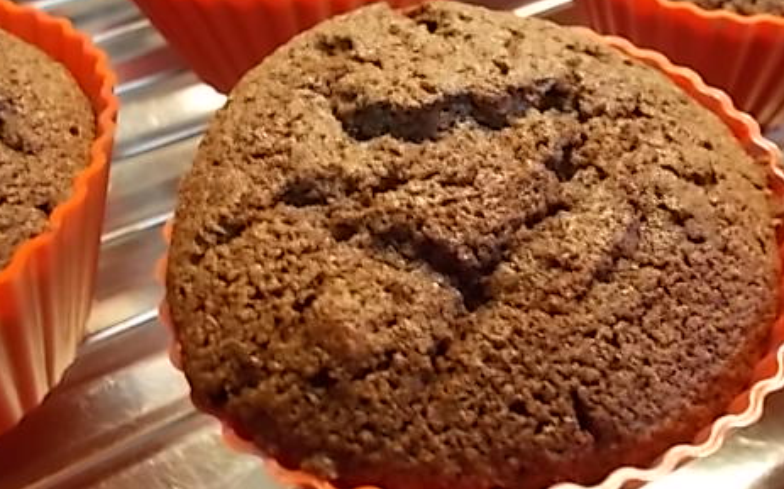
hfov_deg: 44.9
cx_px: 491
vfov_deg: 29.0
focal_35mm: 44
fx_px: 940
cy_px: 164
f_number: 3.4
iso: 200
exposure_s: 1/5
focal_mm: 5.3
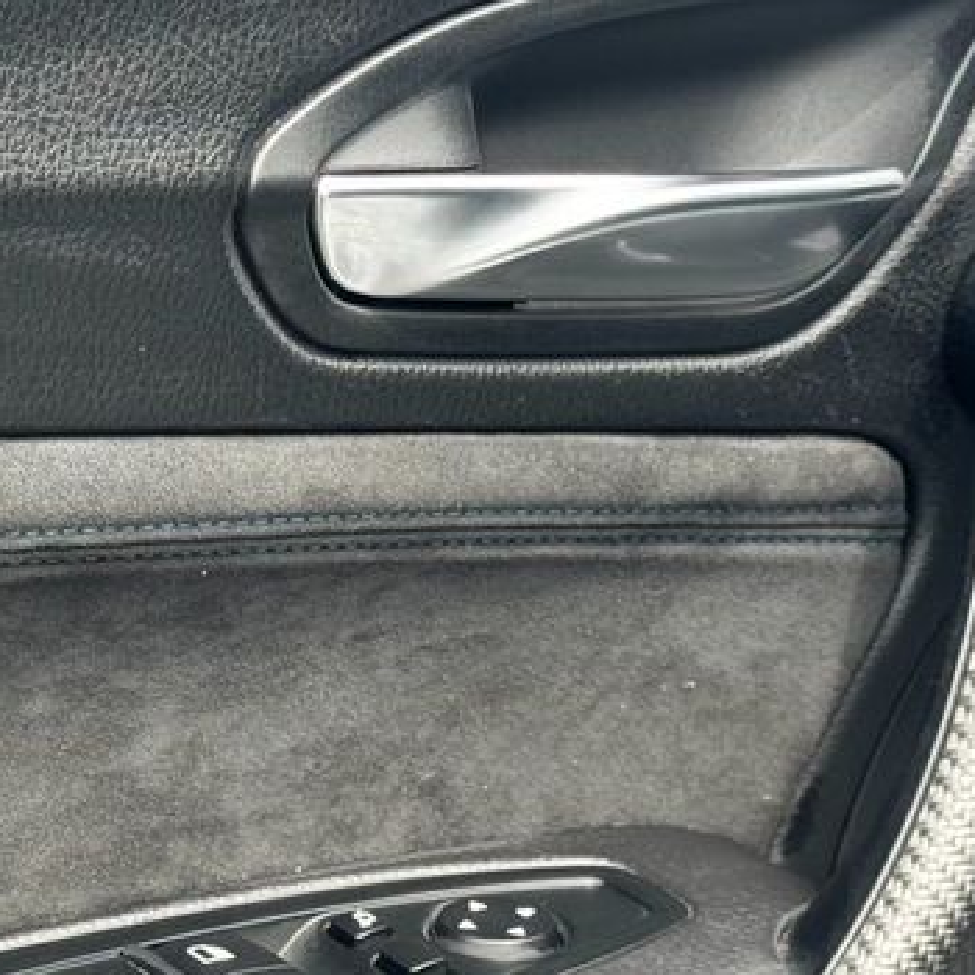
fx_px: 3951
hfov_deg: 14.0
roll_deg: -0.3
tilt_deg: -18.2
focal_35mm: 124
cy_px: 755
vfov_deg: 14.0
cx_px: 242
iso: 64
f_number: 1.78
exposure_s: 1/349
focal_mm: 6.76
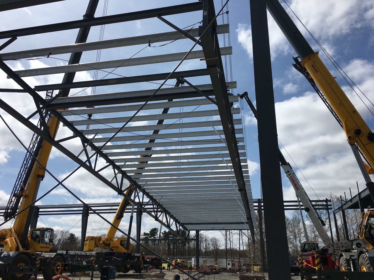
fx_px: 313
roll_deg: -0.9
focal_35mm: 29
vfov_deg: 48.2
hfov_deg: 61.7
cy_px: 140
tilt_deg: +23.9
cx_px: 187
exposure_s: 1/3497
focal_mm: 4.15
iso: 25
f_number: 2.2
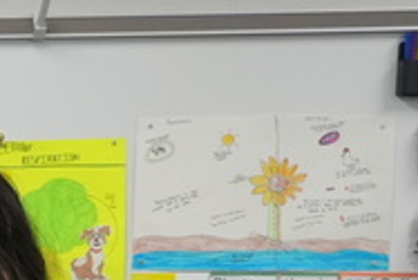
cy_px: 514
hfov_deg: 9.3
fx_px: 2193
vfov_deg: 7.1
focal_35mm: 189
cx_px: -706
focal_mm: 23
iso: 800
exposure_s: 1/160
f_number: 4
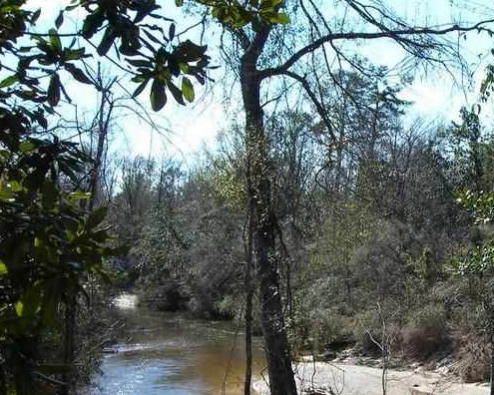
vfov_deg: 25.1
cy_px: 290
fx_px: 877
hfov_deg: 31.0
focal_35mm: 60
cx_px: 356
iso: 50
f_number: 3.2
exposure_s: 1/422
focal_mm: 6.3
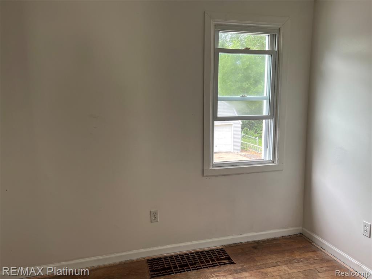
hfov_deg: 67.3
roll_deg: +0.0
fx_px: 279
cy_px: 140
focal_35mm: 26
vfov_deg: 53.1
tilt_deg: -8.9
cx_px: 186
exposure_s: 1/160
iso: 40
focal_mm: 5.7
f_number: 1.5
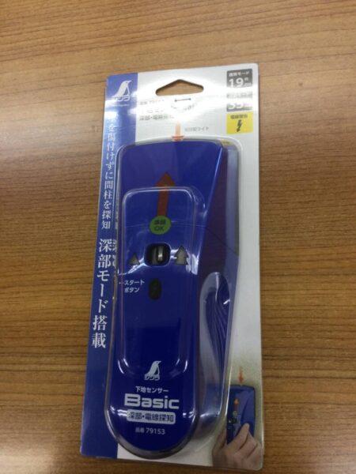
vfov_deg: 58.4
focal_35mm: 31
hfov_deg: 45.4
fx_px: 425
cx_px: 178
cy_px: 237
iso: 50
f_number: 2.4
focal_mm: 3.3
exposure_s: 1/30
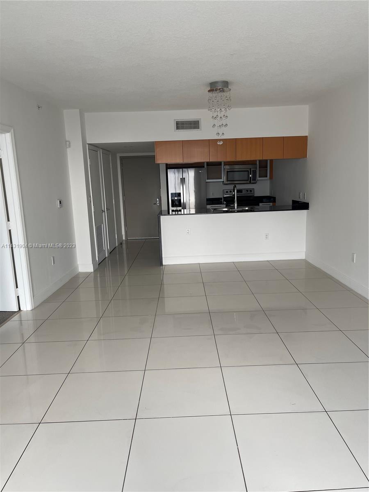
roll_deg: +1.8
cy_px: 246
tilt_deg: -9.4
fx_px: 370
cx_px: 184
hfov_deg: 53.1
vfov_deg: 67.3
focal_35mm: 26
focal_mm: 5.1
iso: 64
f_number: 1.6
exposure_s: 1/121
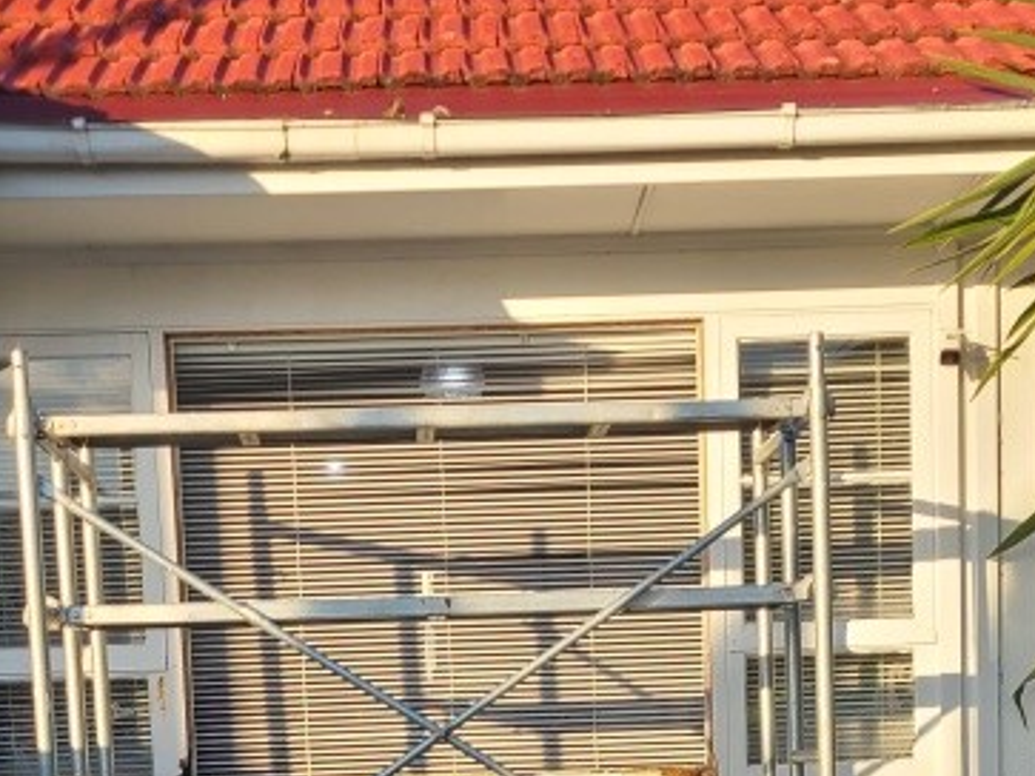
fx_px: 2212
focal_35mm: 74
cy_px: 1028
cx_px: 600
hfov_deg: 26.3
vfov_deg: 18.4
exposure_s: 1/919
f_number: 1.8
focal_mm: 5.4
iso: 40
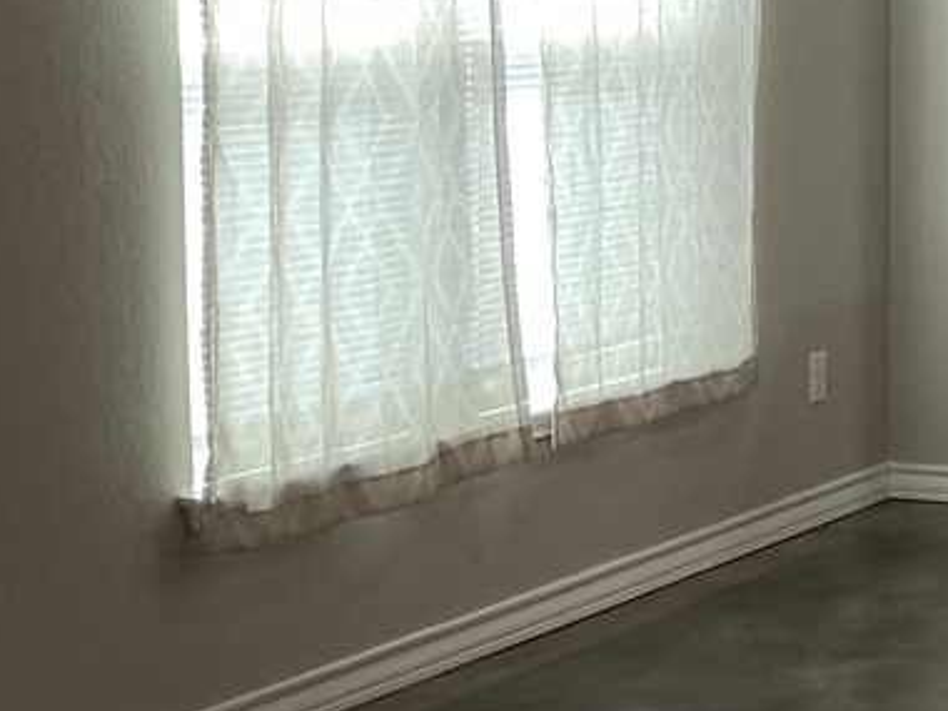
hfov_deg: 15.3
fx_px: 3012
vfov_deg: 13.5
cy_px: 294
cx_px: 1736
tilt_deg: -7.1
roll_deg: -2.6
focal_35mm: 110
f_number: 1.8
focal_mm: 3
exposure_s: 1/60
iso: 64
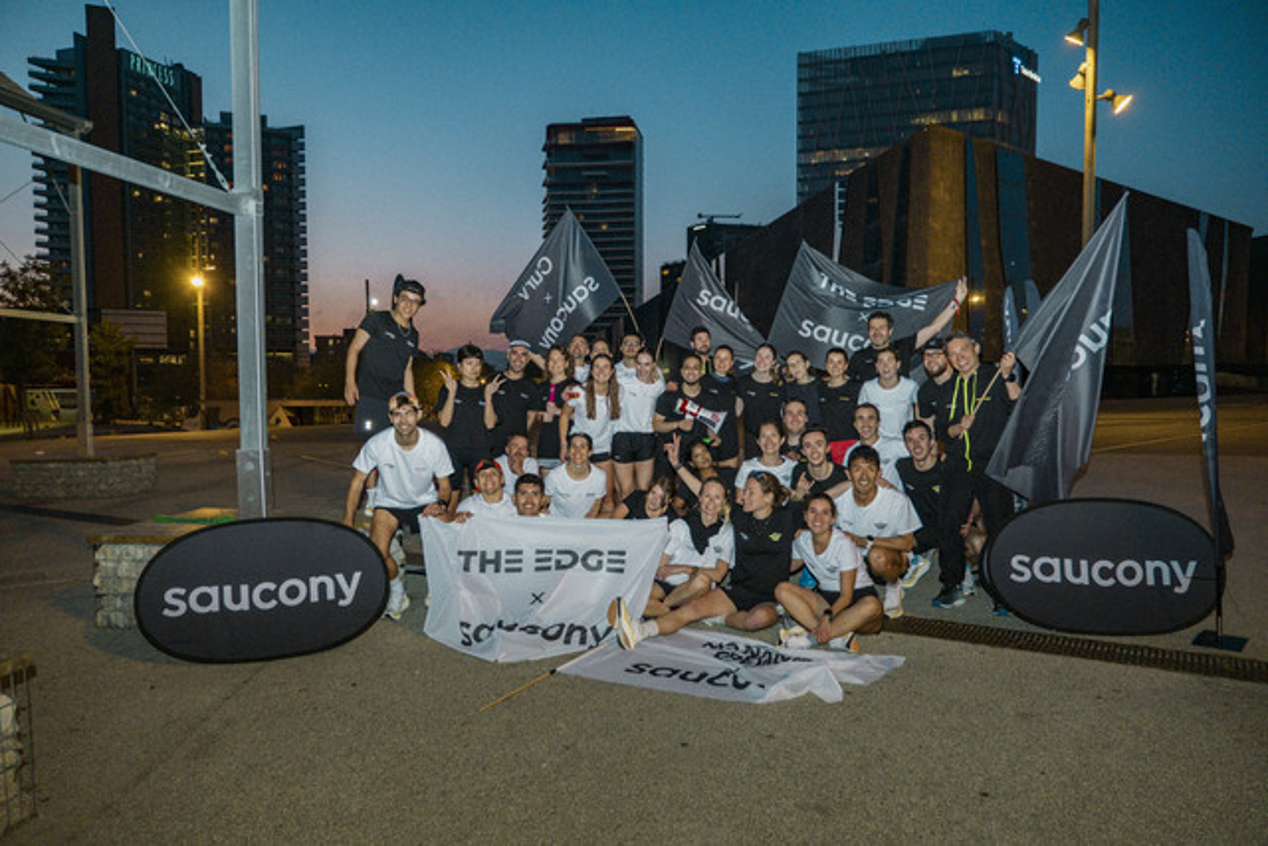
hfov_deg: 73.7
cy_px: 423
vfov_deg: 53.2
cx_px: 634
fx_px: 845
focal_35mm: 24
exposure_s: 1/250
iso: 2000
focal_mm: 16
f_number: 2.8
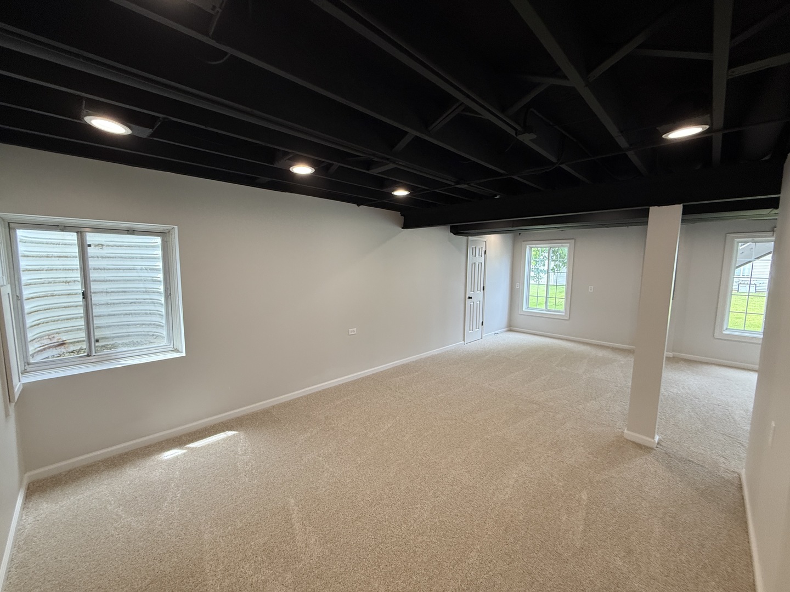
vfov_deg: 85.7
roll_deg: -1.3
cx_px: 395
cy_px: 296
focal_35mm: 14
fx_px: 320
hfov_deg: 102.1
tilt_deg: -6.4
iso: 160
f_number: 2.2
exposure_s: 1/120
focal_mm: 2.22
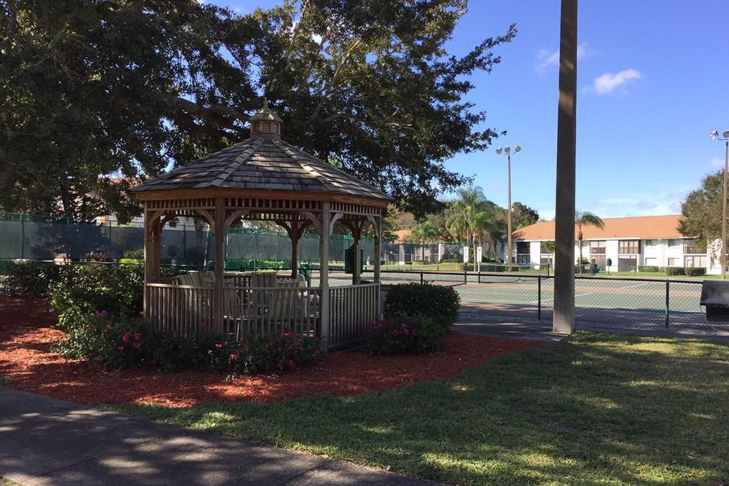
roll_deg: -2.7
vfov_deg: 42.3
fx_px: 628
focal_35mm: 31
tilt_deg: -1.4
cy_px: 266
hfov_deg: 60.3
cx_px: 370
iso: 32
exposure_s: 1/791
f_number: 2.2
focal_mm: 4.15
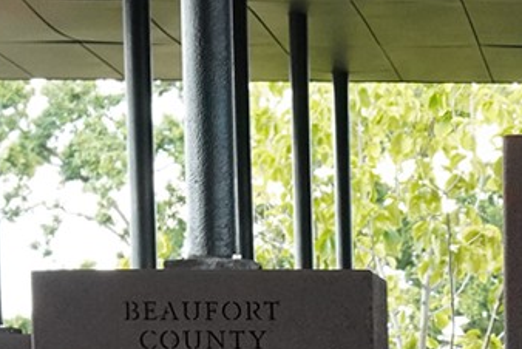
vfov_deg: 6.3
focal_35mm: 207
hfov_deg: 9.6
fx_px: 3004
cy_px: 905
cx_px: 788
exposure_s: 1/100
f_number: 9
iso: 3200
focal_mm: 35
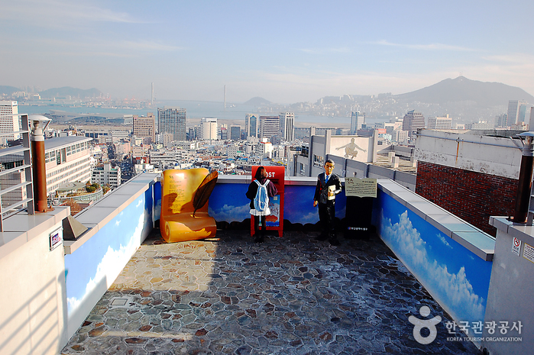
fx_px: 445
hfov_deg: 62.0
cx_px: 267
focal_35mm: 30
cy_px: 178
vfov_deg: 43.5
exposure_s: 1/4000
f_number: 3.5
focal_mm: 20
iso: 800
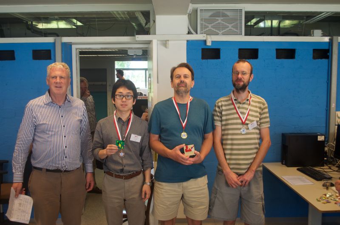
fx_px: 368
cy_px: 112
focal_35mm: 39
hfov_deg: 49.6
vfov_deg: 34.1
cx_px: 170
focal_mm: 26
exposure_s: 1/60
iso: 400
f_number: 4.2
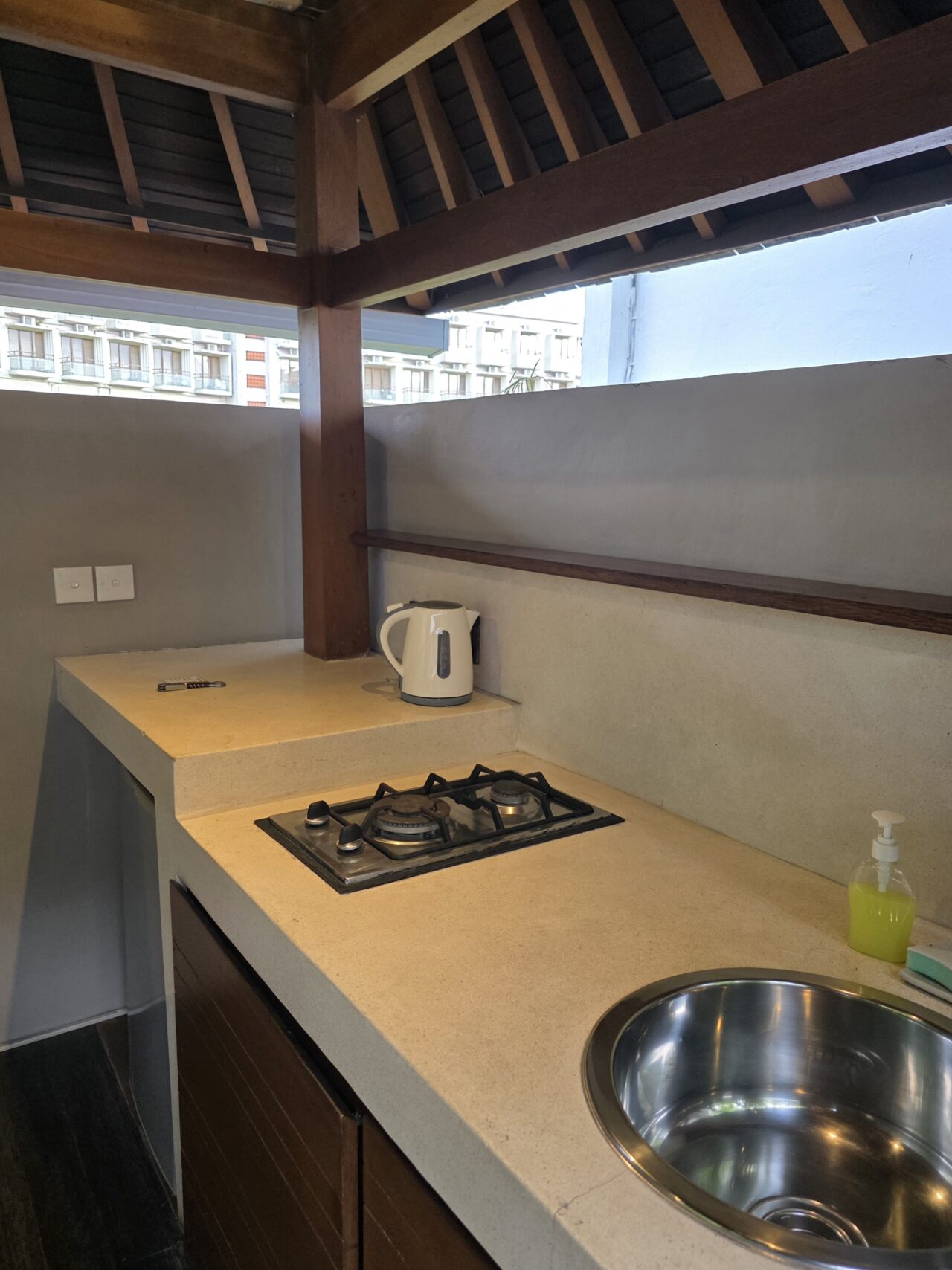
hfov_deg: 58.9
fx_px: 844
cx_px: 476
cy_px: 635
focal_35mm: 23
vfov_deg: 73.9
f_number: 1.7
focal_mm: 6.3
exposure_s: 1/101
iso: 160
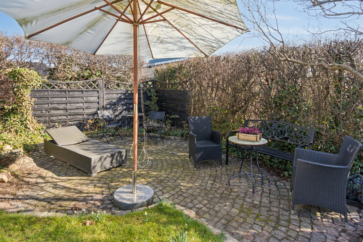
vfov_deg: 63.2
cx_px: 182
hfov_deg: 85.4
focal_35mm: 20
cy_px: 121
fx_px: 197
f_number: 8
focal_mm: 13
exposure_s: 1/40
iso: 200
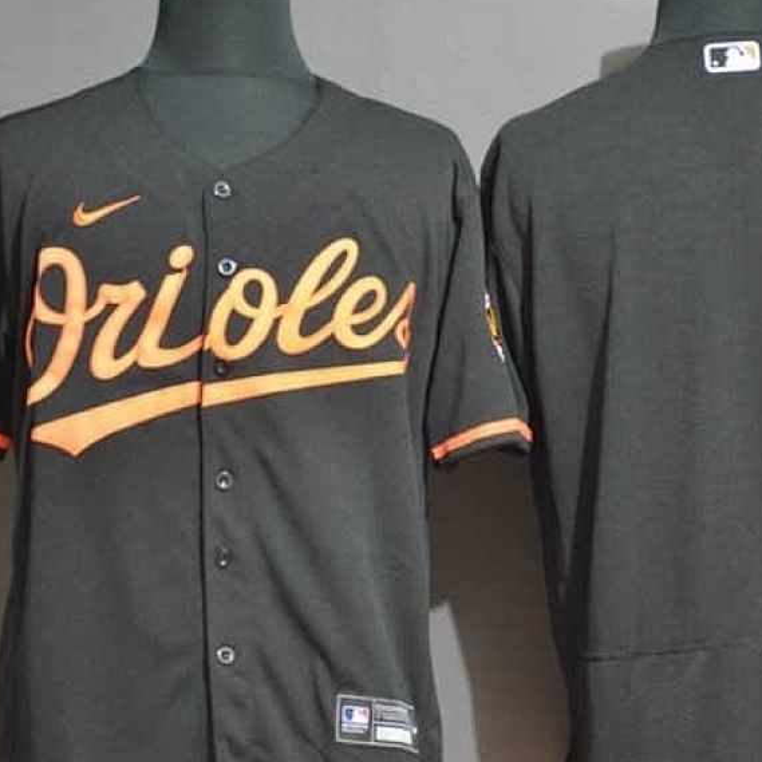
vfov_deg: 12.0
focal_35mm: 145
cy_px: 407
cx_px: 475
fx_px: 3611
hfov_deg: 12.0
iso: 4000
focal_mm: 60
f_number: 5
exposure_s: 1/6
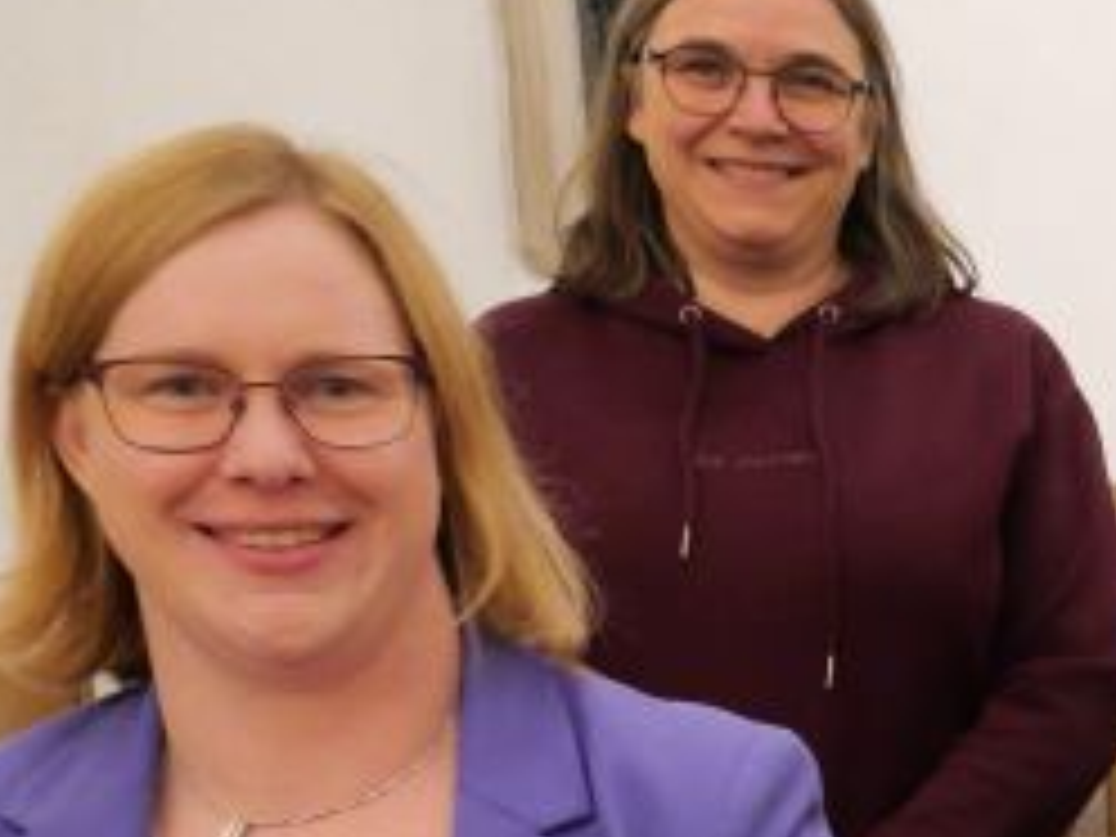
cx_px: 1994
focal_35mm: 105
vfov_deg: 13.5
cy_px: 1123
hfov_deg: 16.0
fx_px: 3385
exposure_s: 1/60
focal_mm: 13
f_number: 2.9
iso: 3200
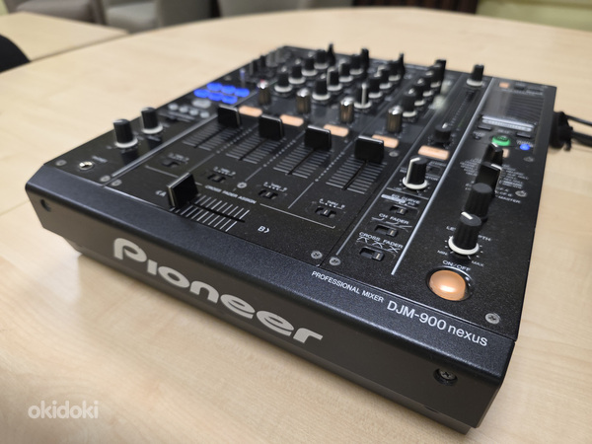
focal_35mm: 23
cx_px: 296
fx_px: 393
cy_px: 222
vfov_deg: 58.9
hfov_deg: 73.9
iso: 200
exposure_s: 1/100
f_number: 1.7
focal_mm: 6.3
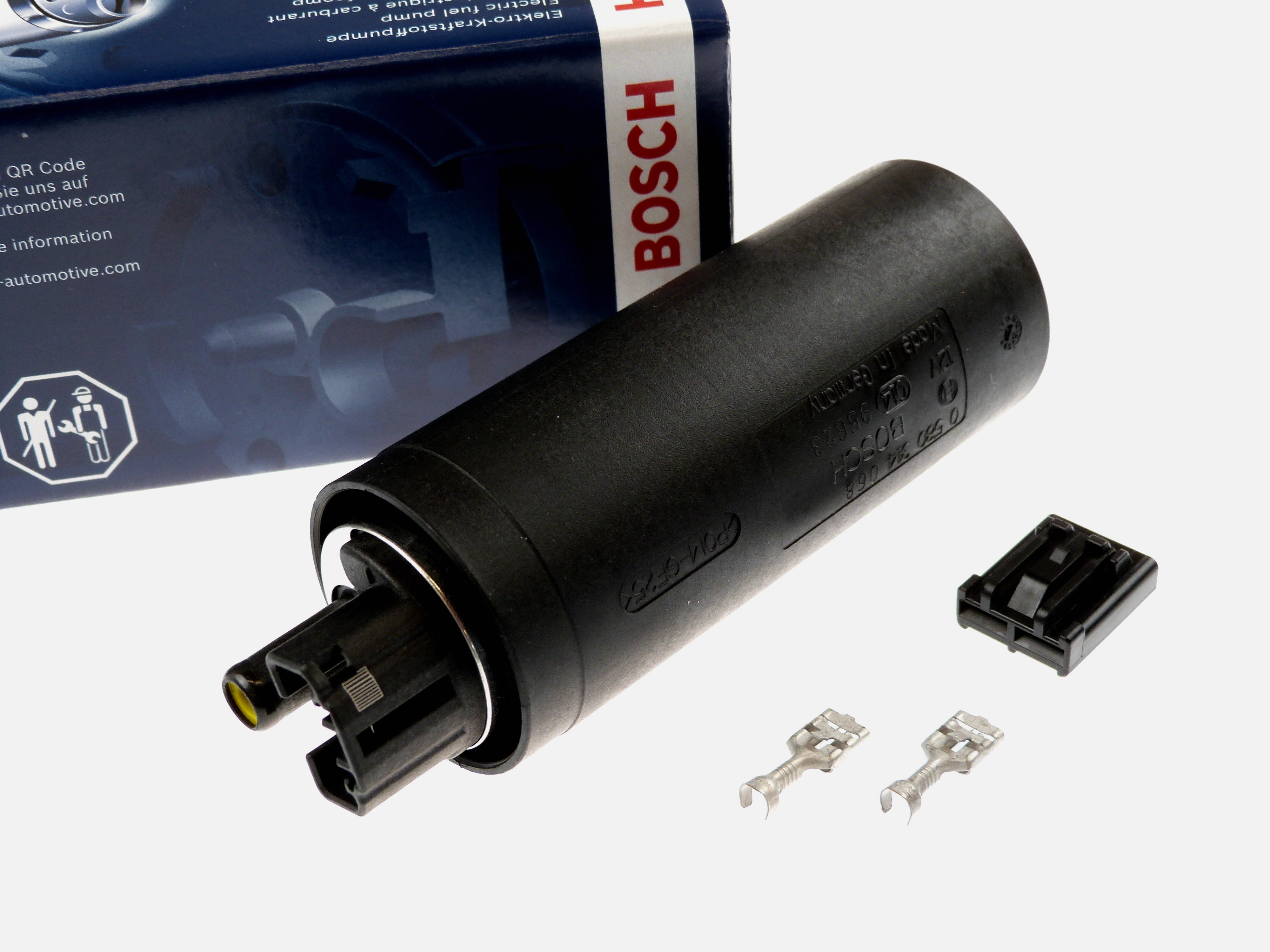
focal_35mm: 54
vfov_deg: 27.0
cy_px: 476
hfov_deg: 35.5
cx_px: 635
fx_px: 1981
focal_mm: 9.7
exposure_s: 1/60
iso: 100
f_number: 3.2
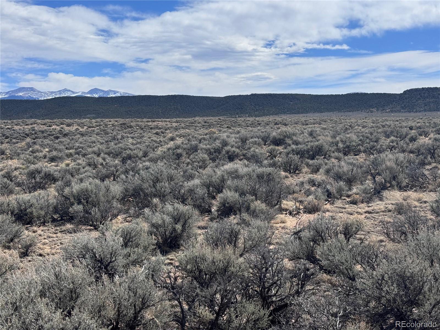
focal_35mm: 48
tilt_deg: -3.1
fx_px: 610
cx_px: 220
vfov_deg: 30.3
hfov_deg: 39.7
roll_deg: +0.2
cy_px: 165
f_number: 1.78
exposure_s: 1/7092
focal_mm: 6.76
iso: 64
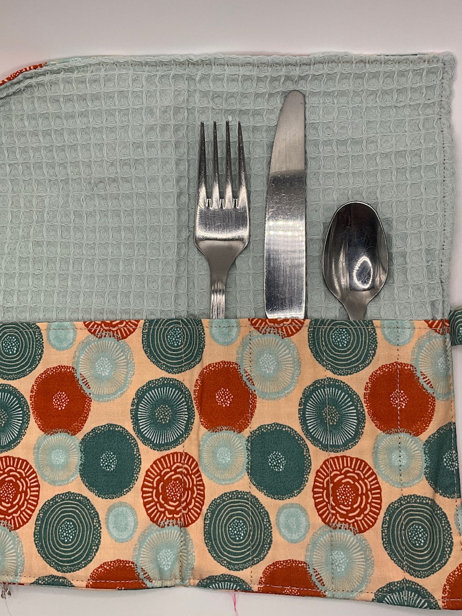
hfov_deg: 41.8
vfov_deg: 53.7
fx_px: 605
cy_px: 256
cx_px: 213
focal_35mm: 34
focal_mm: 3
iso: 25
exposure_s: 1/283
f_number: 1.8
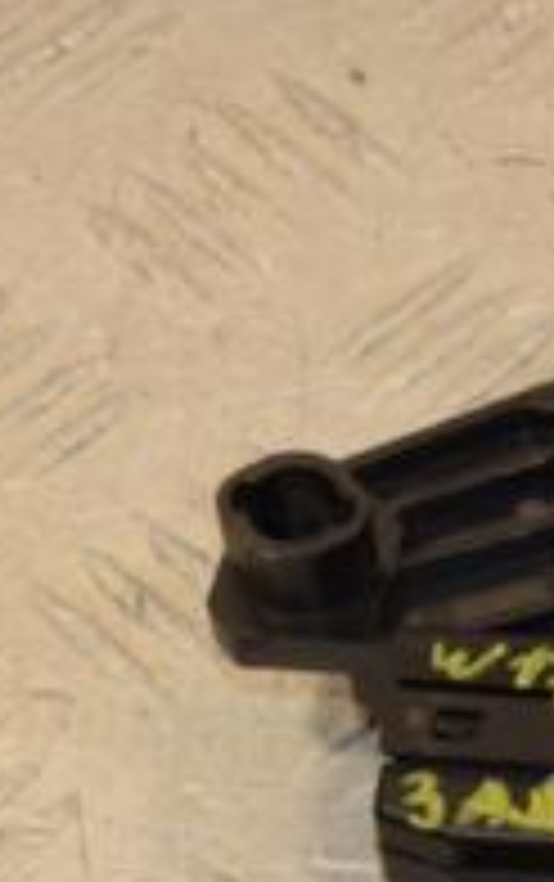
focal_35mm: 243
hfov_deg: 5.4
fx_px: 5853
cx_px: 851
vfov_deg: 8.6
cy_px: 644
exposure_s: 1/200
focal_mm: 52
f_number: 10
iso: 800
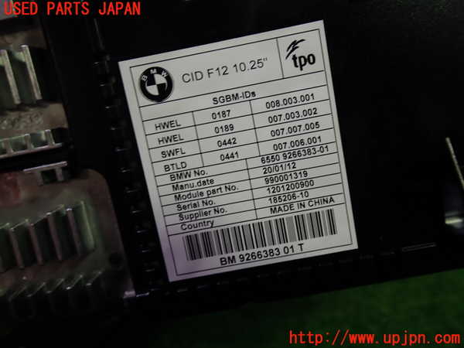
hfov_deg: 60.0
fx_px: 402
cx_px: 232
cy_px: 174
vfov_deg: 46.8
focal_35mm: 30
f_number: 2.3
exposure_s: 1/80
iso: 100
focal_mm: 5.4
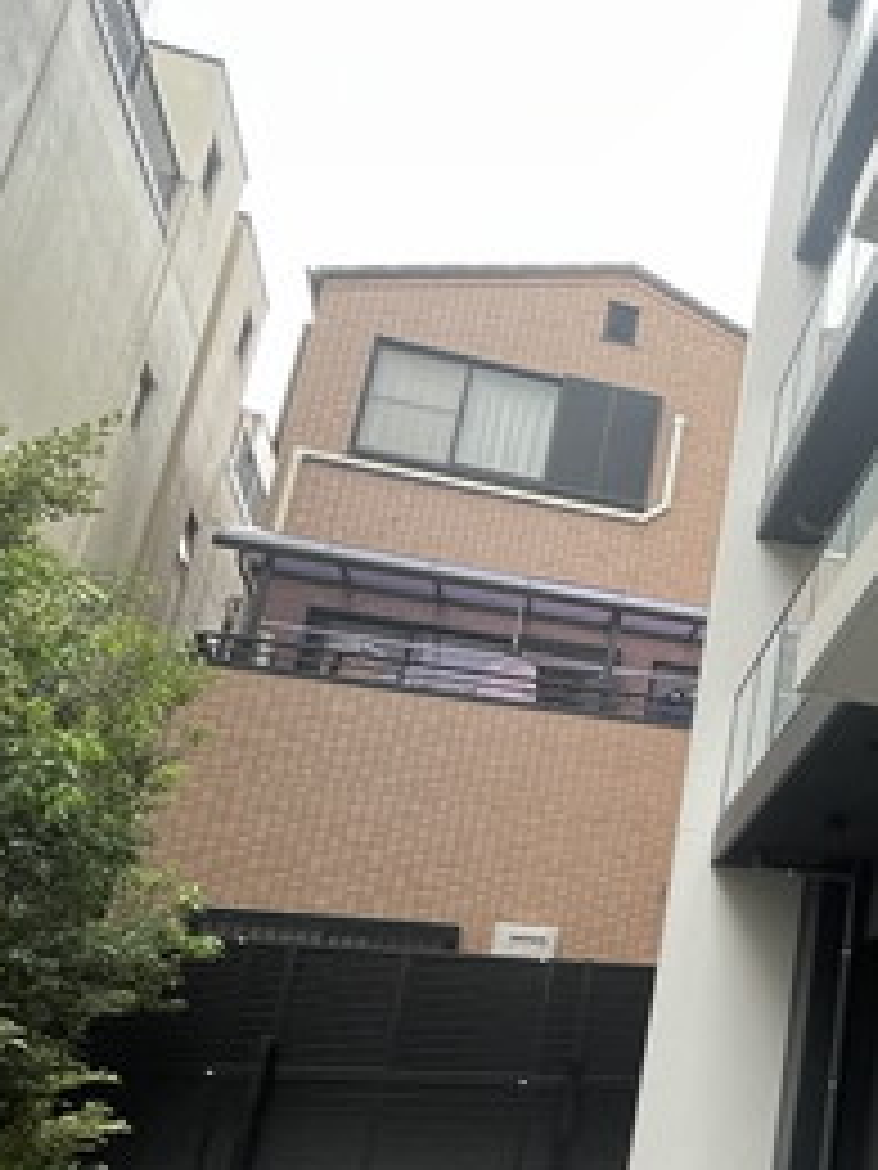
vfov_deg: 43.7
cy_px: 680
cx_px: 1301
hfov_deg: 25.6
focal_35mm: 43
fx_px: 1454
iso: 32
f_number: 2.4
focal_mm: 1.55
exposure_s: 1/121
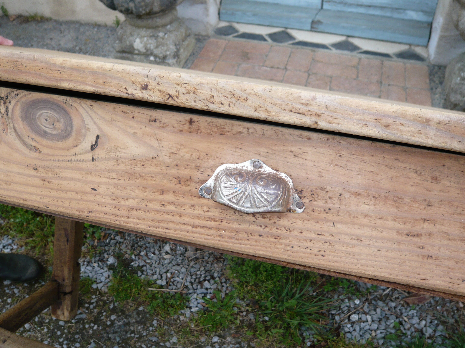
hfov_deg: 54.0
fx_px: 457
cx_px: 232
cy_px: 174
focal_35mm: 34
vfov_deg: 41.8
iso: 100
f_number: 3.1
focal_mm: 5.5
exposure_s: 1/125
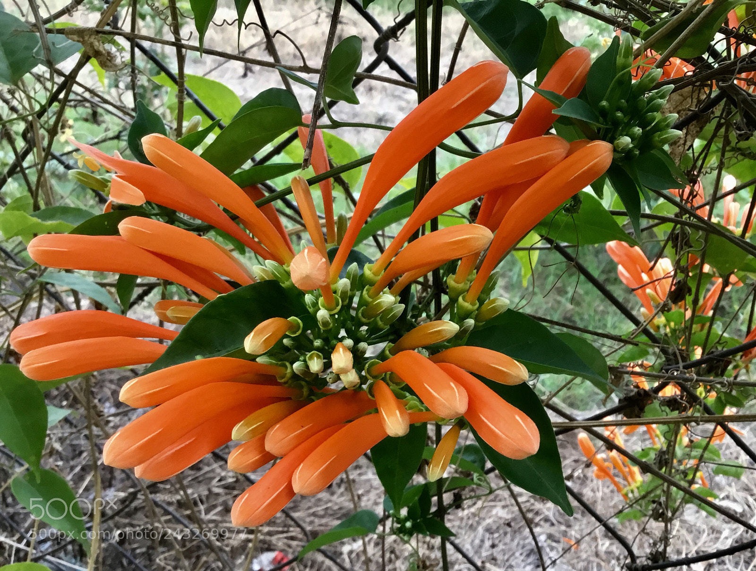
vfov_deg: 45.6
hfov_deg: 58.2
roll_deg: +1.3
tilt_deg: -36.4
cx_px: 378
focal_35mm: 31
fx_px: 679
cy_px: 286
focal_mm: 3.3
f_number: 2.4
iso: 50
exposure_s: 1/30
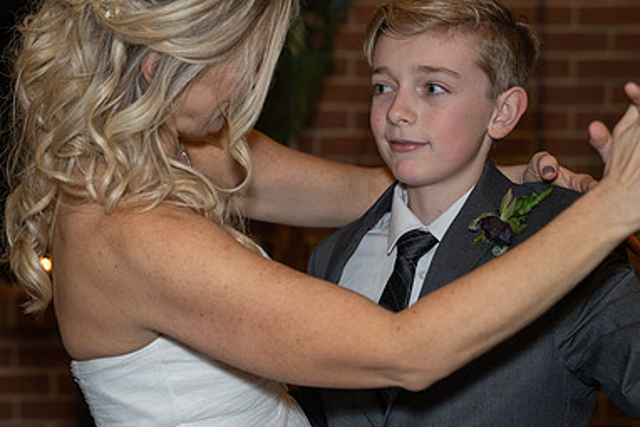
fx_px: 1405
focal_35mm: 79
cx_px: 278
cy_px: 175
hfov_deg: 25.6
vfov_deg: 17.3
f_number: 2.8
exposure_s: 1/125
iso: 2000
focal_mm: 52
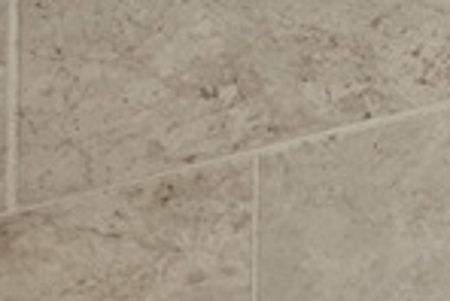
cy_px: -763
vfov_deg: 7.0
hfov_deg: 8.9
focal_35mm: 165
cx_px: 1539
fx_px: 2064
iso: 320
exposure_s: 1/100
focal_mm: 5.4
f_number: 1.8
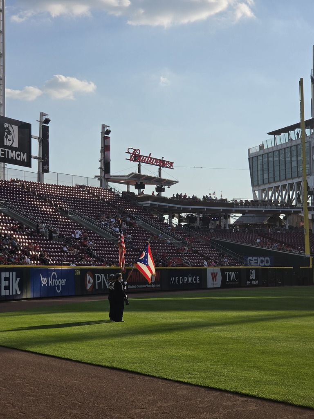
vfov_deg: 28.2
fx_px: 835
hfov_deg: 21.3
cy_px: 210
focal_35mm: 69
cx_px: 157
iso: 25
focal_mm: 7
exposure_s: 1/1799
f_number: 2.4
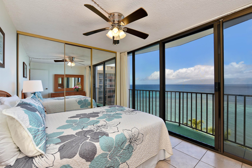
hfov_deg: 100.4
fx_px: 105
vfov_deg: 77.3
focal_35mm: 15
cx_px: 126
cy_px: 84
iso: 110
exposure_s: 1/125
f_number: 5.6
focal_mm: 15
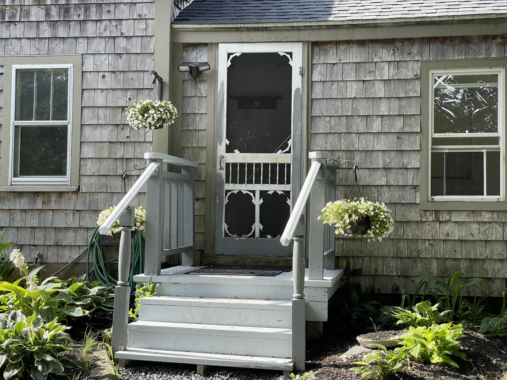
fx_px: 762
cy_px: 190
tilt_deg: +2.8
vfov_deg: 28.0
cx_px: 254
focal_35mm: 52
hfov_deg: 36.8
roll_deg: -0.8
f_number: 2
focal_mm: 6
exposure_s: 1/167
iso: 25
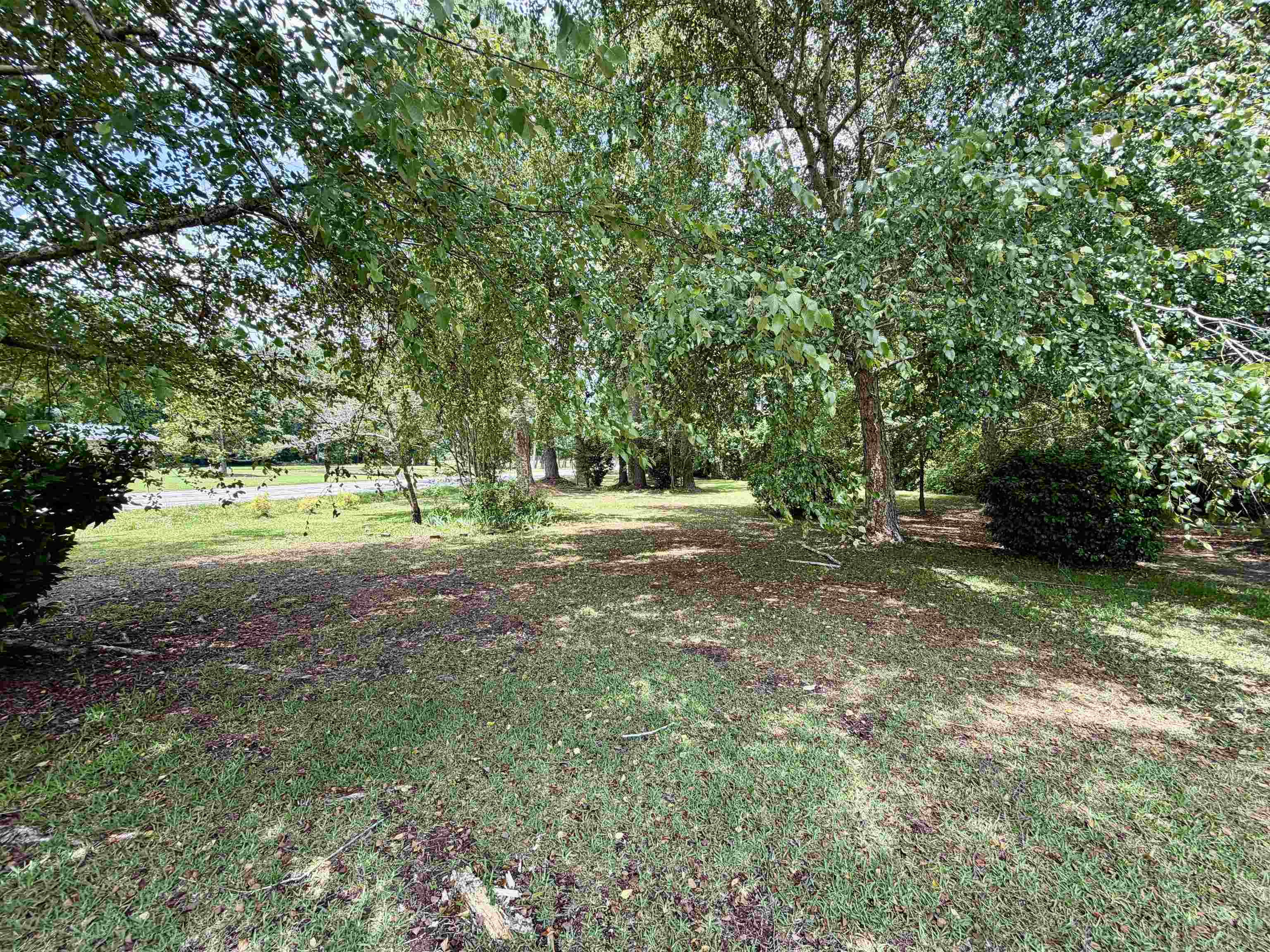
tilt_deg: -2.3
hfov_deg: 102.1
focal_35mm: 14
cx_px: 635
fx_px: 514
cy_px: 476
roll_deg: +0.0
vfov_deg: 85.7
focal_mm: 2.22
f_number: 2.2
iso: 40
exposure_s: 1/207
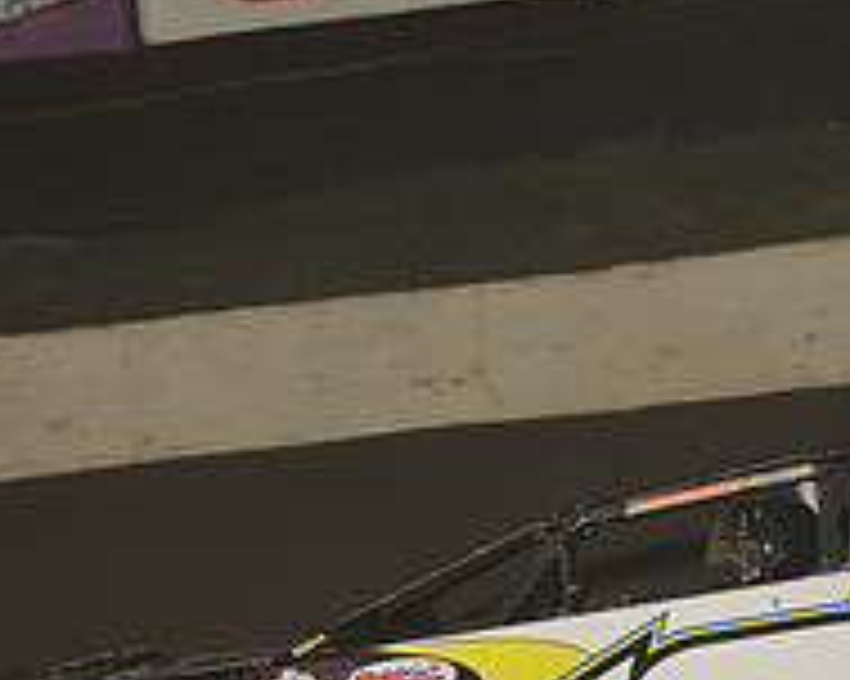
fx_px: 6663
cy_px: 698
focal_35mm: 265
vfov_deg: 5.8
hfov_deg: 7.3
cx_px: 585
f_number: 6.3
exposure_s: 1/320
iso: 800
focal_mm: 92
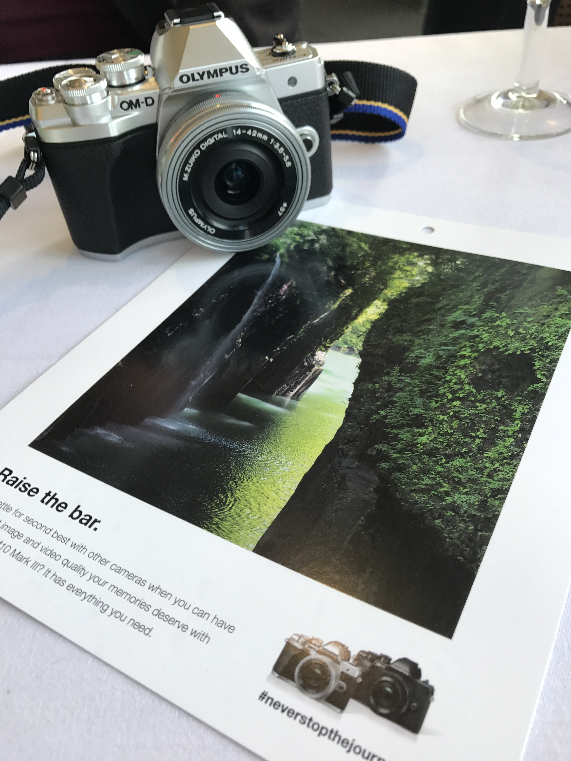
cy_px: 380
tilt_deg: -41.9
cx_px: 286
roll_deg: +7.2
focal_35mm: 28
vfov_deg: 63.4
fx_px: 616
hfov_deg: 49.7
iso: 25
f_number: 1.8
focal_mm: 3.99
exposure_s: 1/99
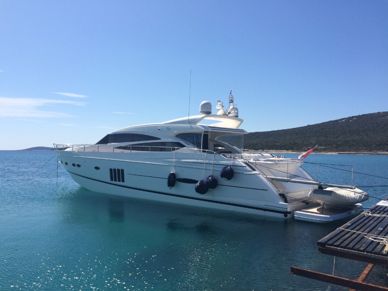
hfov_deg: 61.7
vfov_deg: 48.2
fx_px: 325
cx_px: 194
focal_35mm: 29
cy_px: 146
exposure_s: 1/3425
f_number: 2.2
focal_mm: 4.15
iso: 32
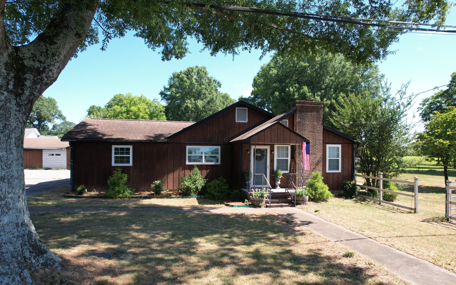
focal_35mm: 23
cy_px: 154
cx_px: 233
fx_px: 286
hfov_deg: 77.1
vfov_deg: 52.9
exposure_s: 1/500
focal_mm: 8.38
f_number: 2.8
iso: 100
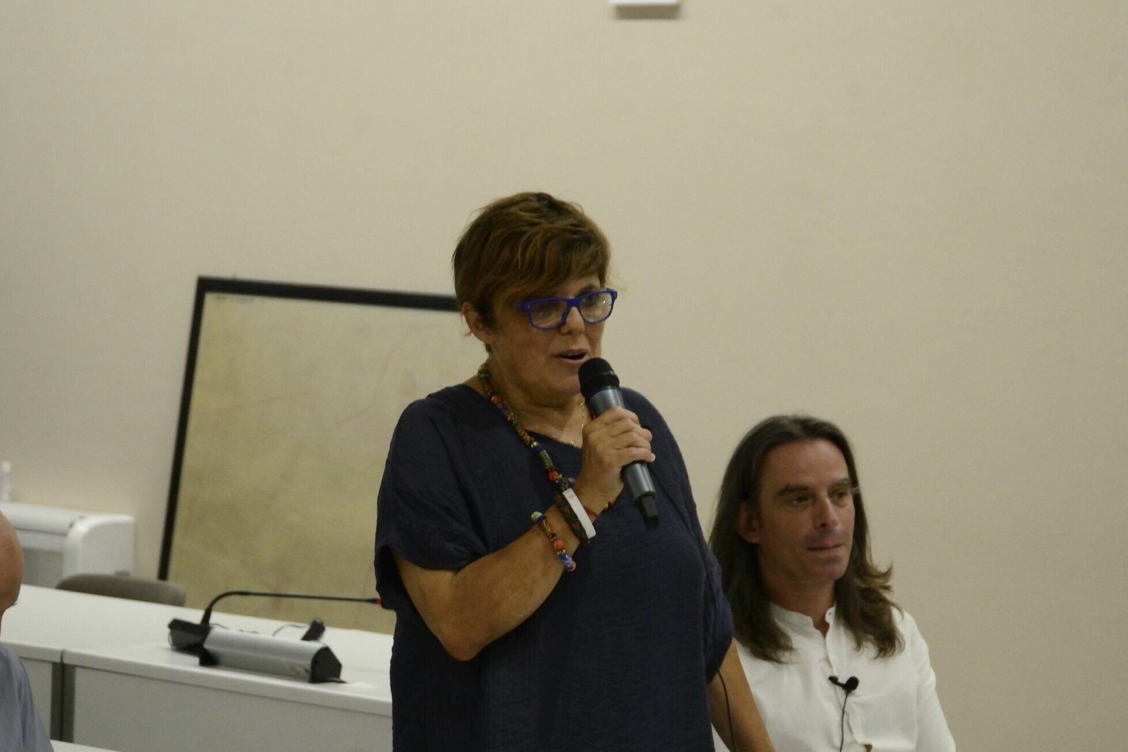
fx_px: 4168
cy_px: 448
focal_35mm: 133
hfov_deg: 15.4
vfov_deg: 10.3
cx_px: 512
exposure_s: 1/100
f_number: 5.6
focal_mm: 90
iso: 3200
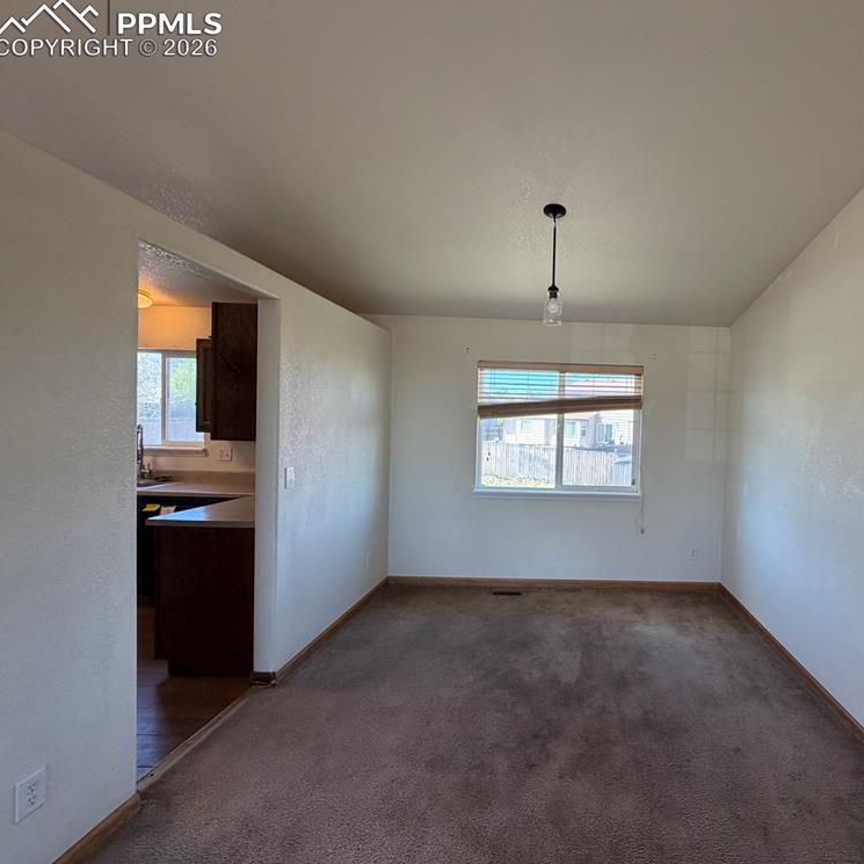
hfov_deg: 80.9
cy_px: 437
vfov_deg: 84.0
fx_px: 480
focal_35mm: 17
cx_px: 583
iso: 200
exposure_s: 1/120
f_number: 2.2
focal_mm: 2.22
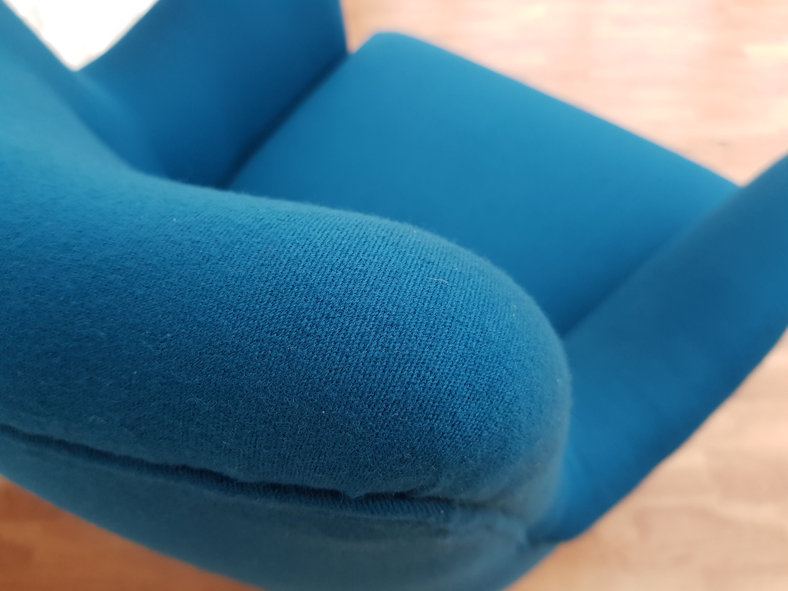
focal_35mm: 26
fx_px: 592
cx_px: 394
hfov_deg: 67.3
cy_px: 296
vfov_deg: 53.1
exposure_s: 1/50
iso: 100
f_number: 1.7
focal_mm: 4.2
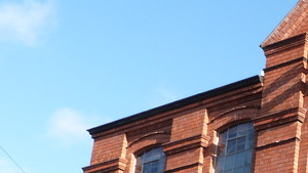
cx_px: 439
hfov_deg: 20.2
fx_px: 760
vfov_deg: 12.3
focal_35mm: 93
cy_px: 266
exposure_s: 1/200
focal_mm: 4.5
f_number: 4.5
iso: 100
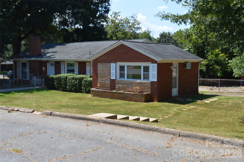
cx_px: 122
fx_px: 264
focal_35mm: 39
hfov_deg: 49.6
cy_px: 81
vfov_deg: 34.1
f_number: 7.1
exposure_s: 1/200
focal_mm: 26
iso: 100
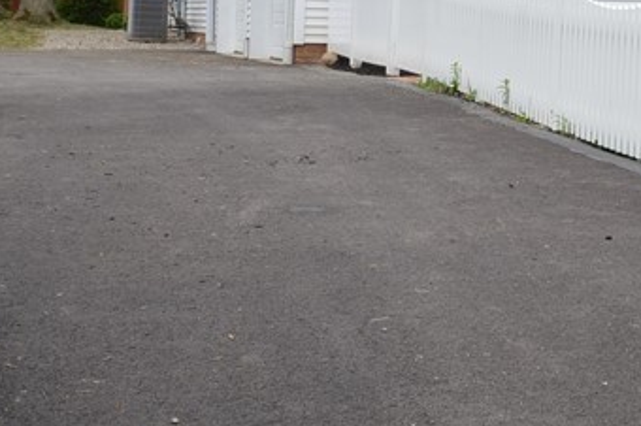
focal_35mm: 96
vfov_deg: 13.9
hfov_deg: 18.8
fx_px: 1708
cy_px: -35
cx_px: 961
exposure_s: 1/200
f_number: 7.1
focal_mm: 20
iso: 200
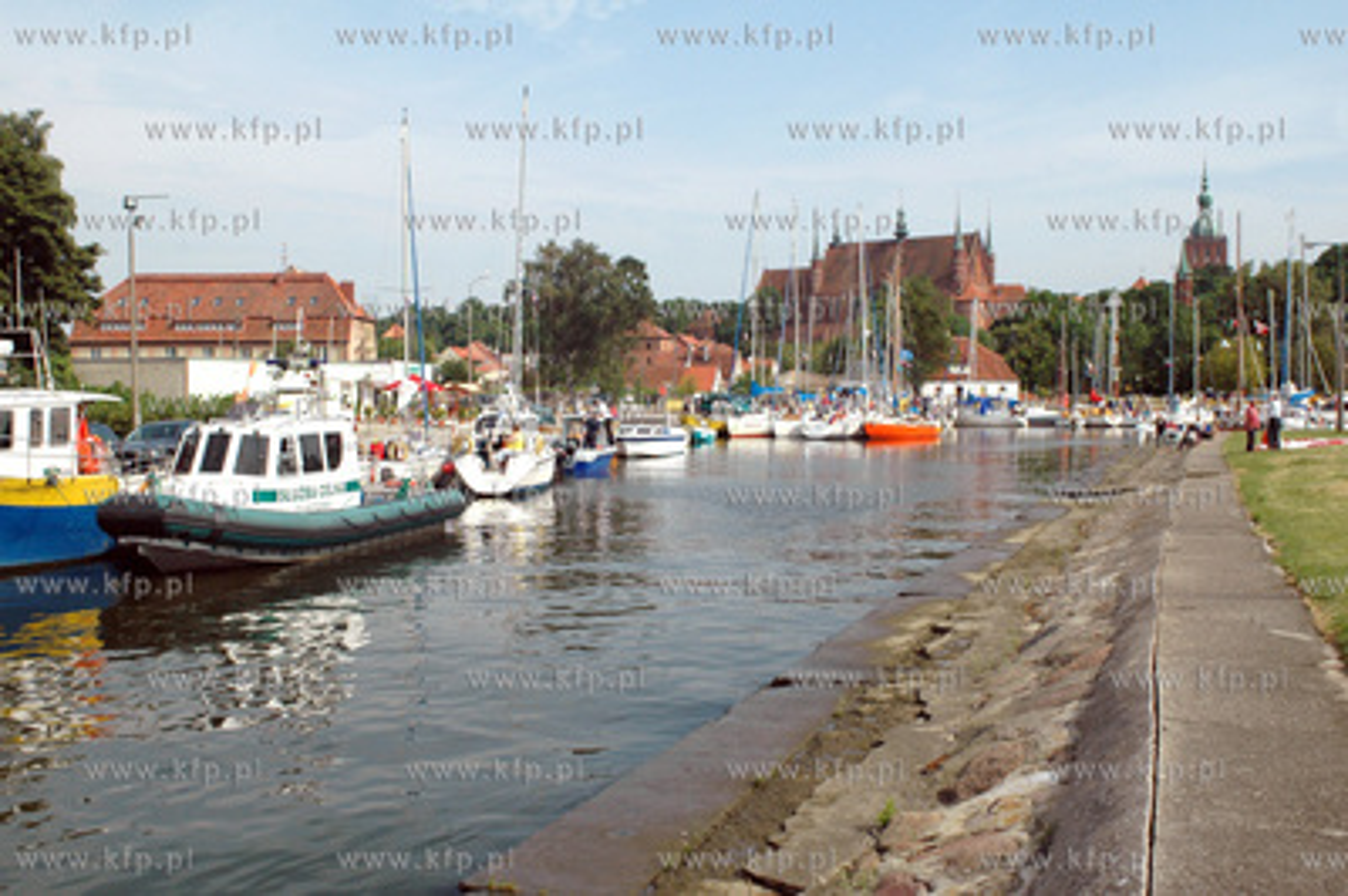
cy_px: 448
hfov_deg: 53.2
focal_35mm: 36
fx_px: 1347
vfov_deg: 36.8
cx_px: 674
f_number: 8
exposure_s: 1/1000
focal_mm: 24
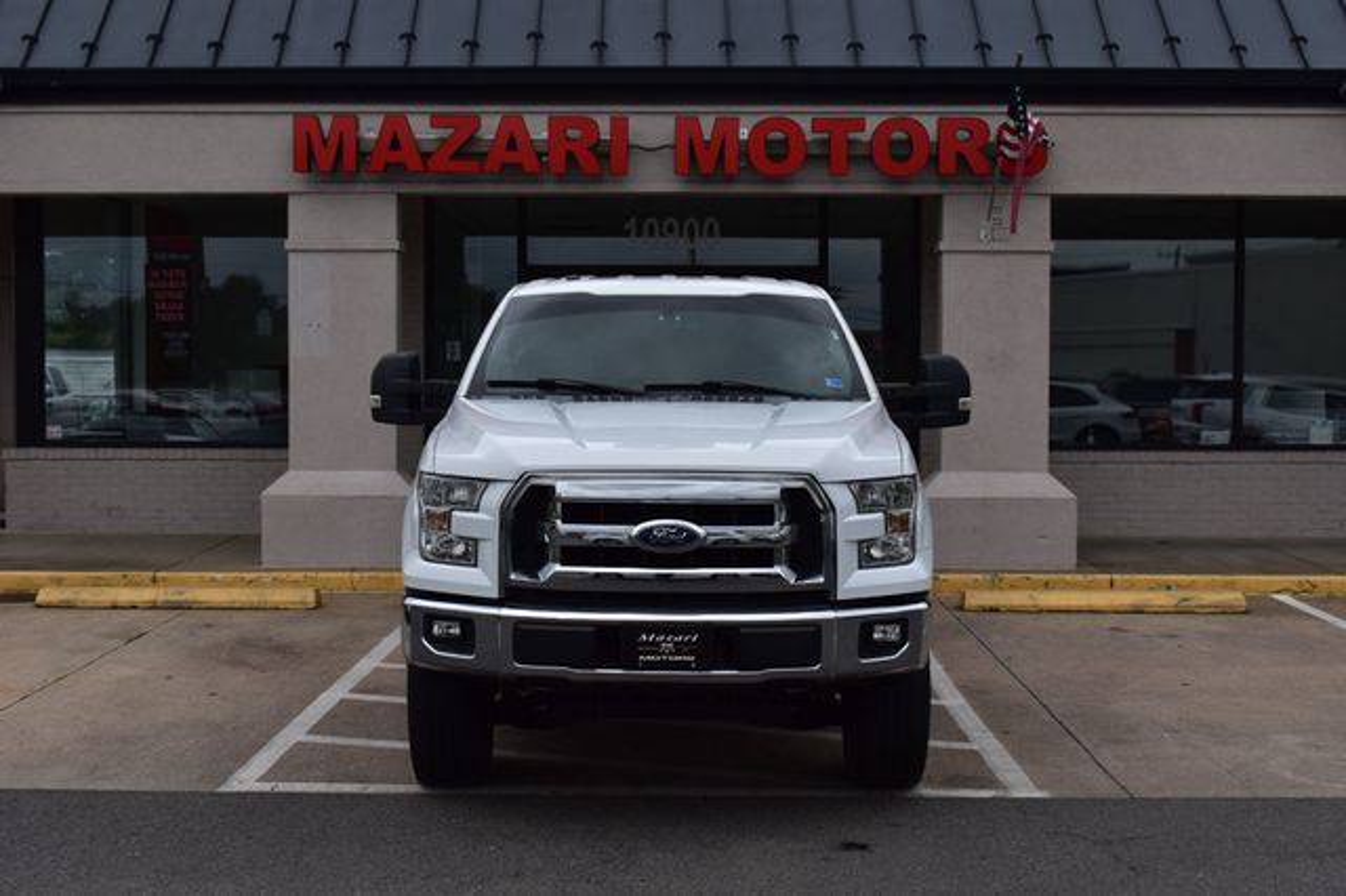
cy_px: 448
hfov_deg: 42.3
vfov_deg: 28.9
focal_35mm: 46
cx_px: 673
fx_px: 1738
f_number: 11
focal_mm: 31
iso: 250
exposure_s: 1/500
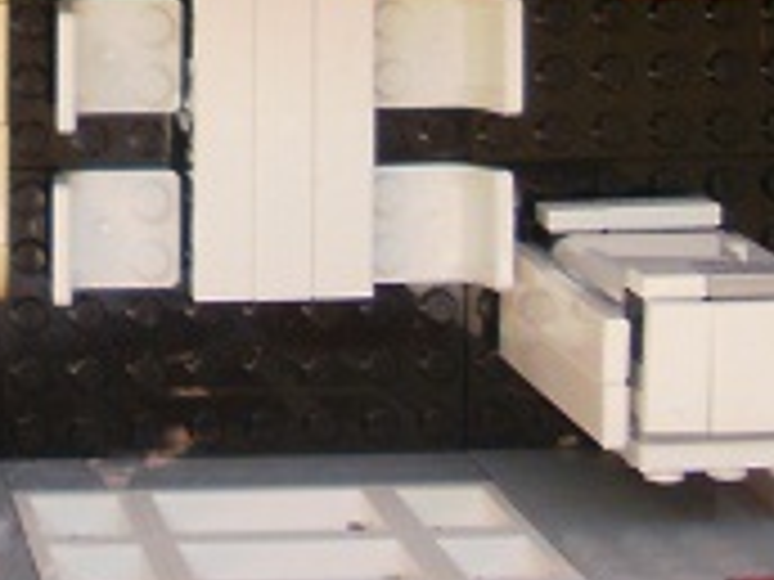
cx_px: -252
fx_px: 3734
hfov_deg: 11.5
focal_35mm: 167
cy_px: -504
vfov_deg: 8.5
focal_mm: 6.3
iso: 100
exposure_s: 1/40
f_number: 3.5
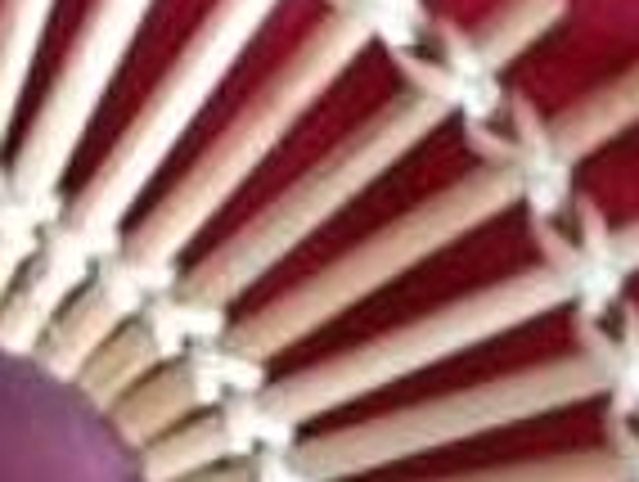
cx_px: -238
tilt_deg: -61.4
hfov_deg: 7.9
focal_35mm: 246
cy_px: 559
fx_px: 4549
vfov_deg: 6.0
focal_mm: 4.28
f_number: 2.4
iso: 200
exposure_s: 1/20
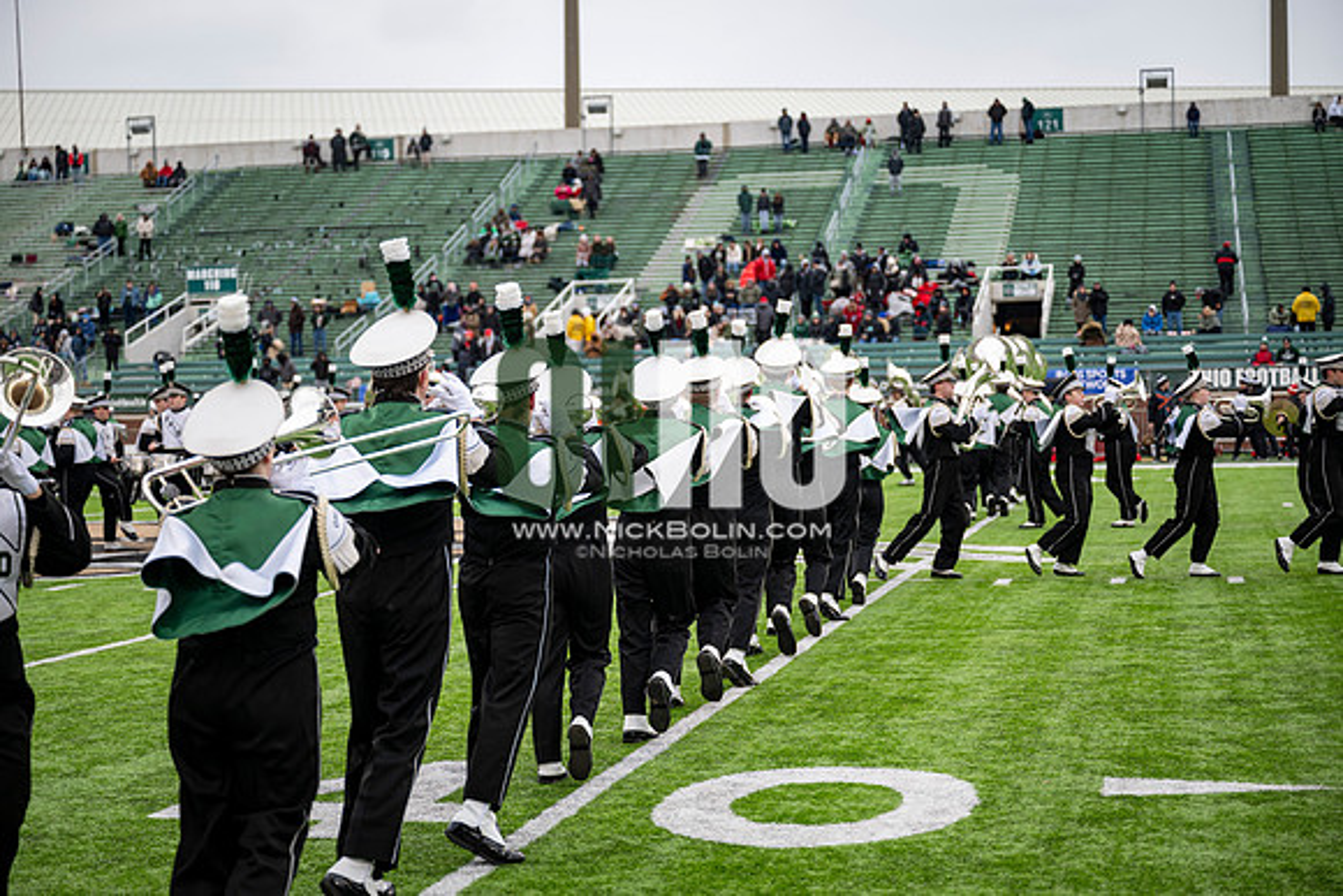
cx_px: 672
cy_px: 448
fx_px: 2351
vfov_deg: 21.6
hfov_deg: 31.9
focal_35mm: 63
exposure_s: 1/500
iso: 160
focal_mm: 63
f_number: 2.8
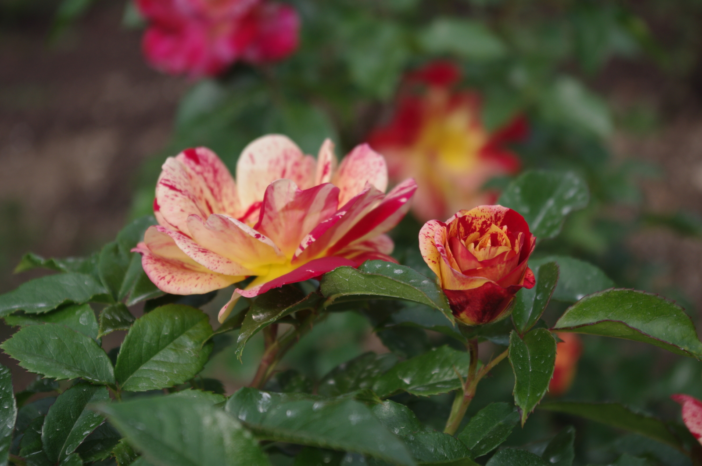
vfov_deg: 16.6
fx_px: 1597
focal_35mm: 82
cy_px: 233
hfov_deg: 24.8
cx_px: 351
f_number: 7.1
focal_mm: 55
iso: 200
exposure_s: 1/400
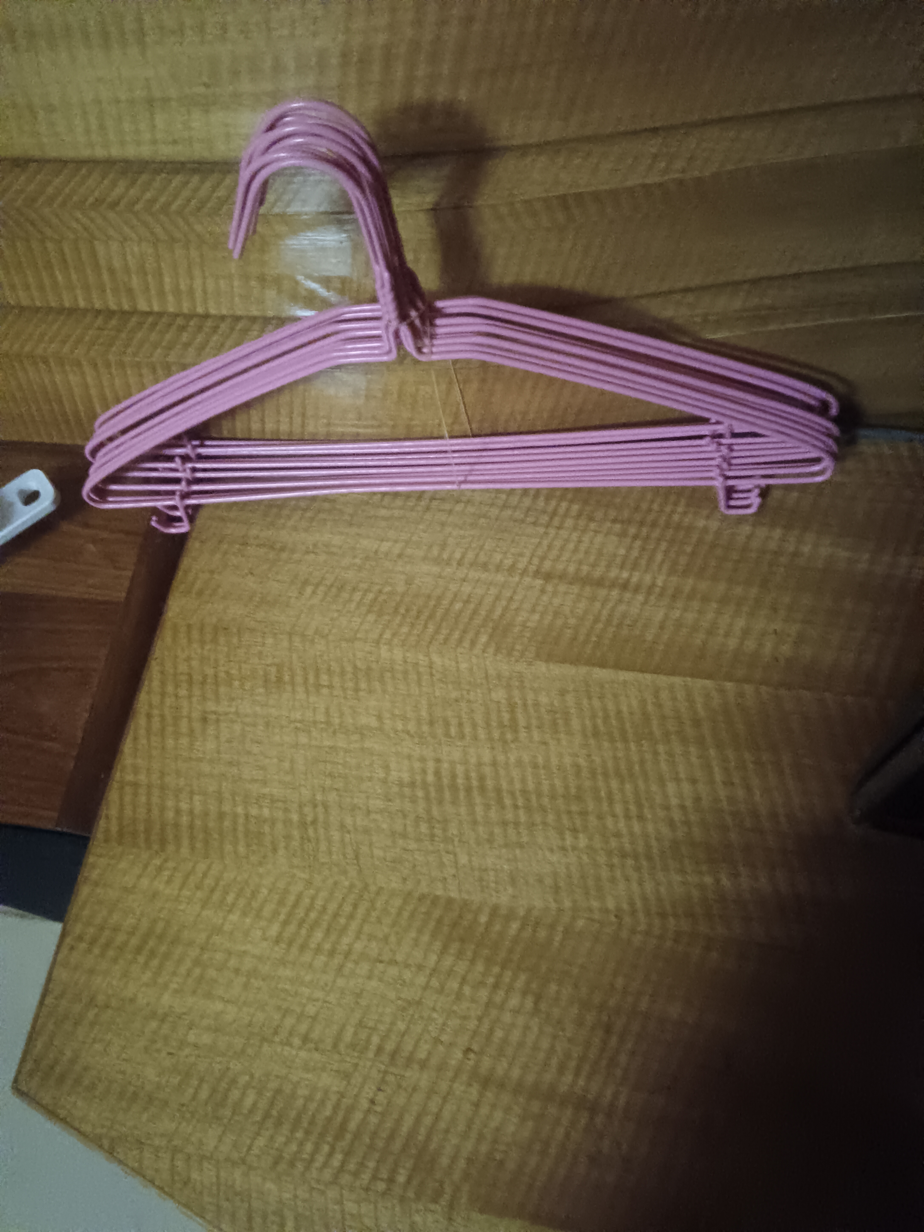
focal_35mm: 27
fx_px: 961
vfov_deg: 65.3
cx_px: 462
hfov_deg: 51.4
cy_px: 616
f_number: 1.9
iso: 14065
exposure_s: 1/10
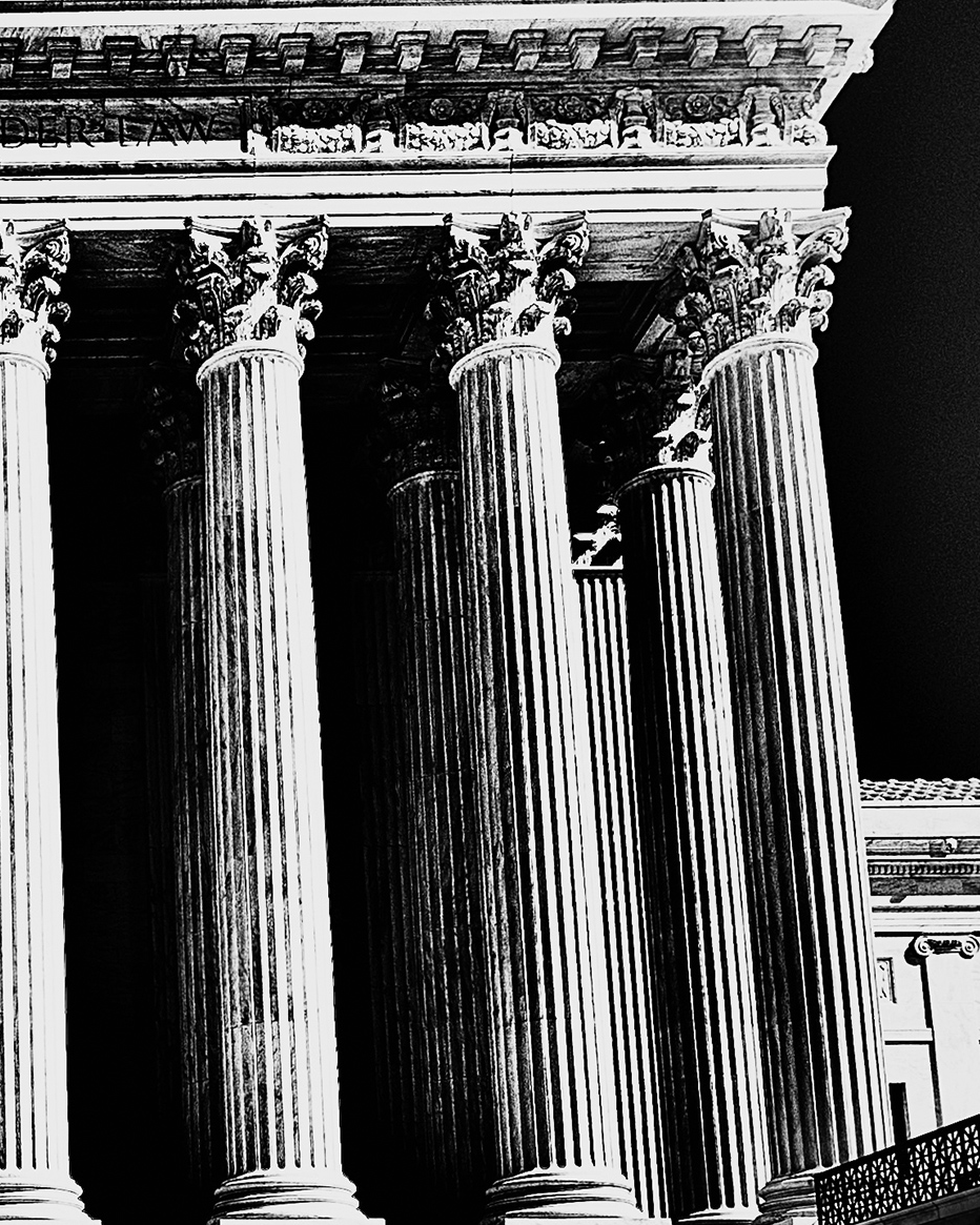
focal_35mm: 29
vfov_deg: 59.7
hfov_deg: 39.6
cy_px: 464
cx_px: -127
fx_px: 1051
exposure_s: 1/250
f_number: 10
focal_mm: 10
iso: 100
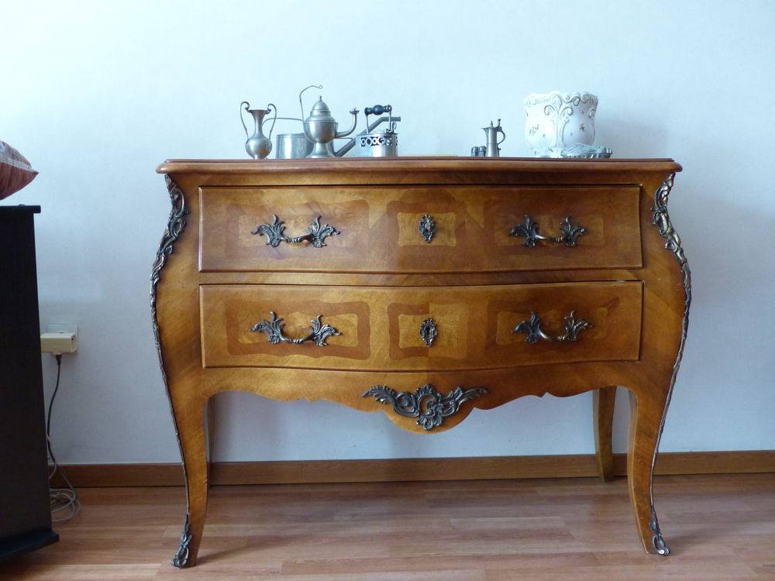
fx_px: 761
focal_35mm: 34
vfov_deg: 41.8
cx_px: 388
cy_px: 290
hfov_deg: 54.0
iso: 400
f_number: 2.8
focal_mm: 6.2
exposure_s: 1/40
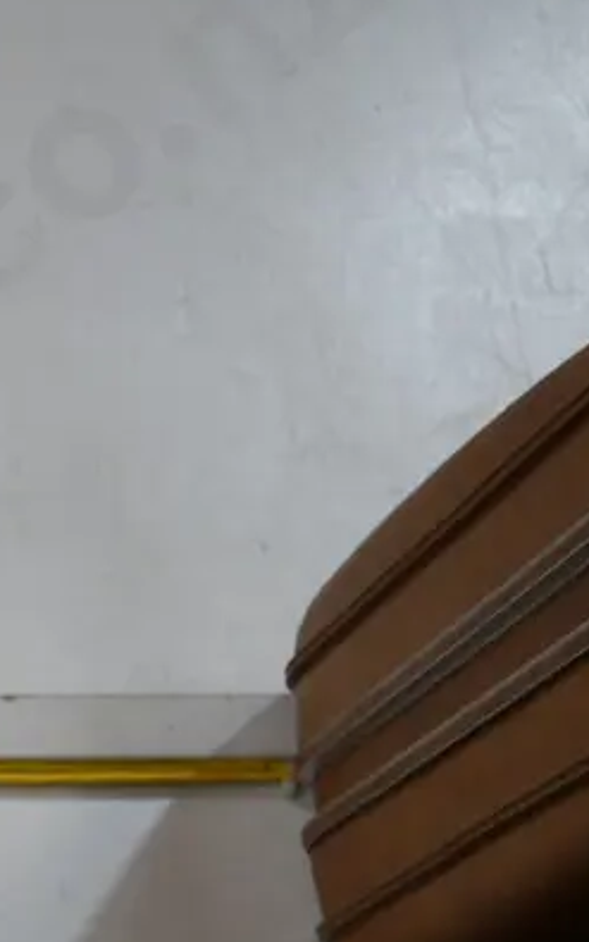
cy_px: 693
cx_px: -622
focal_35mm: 88
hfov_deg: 12.8
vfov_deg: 23.3
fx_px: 2259
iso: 400
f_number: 3.6
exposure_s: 1/60
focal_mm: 16
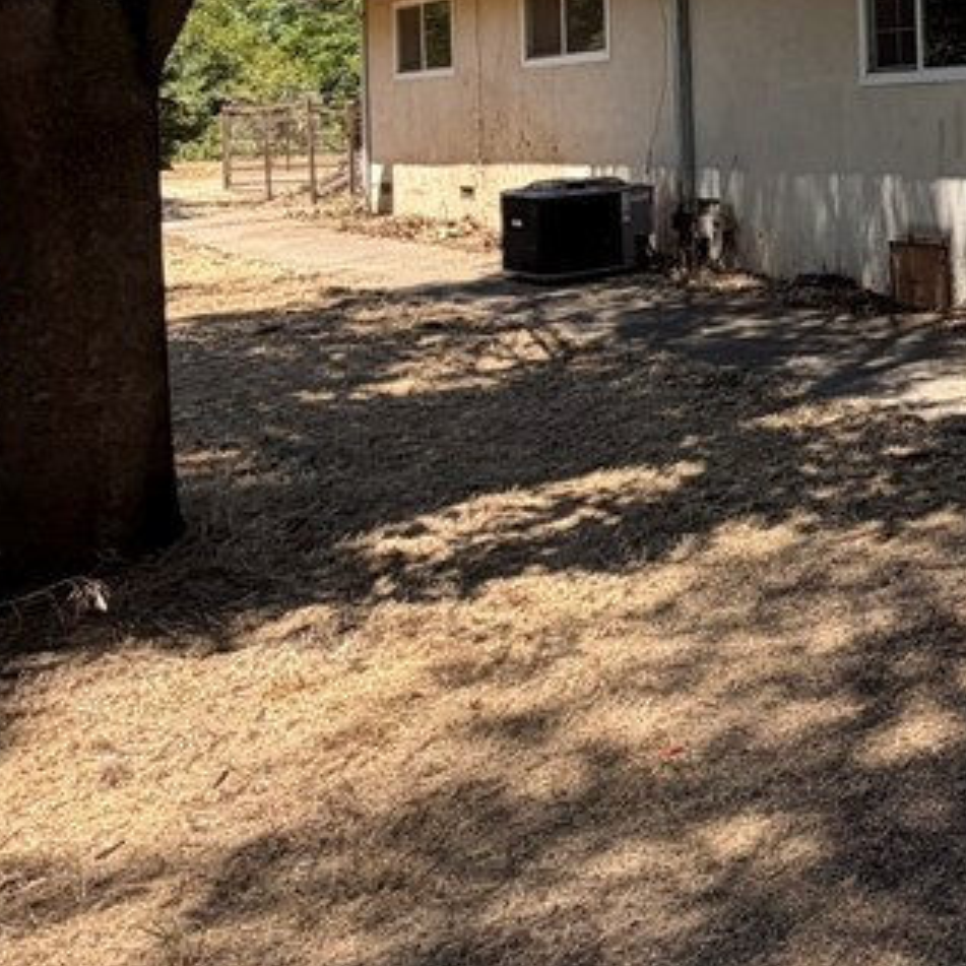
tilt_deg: +2.6
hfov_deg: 34.1
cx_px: 1146
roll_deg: +3.2
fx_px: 1263
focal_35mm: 40
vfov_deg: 38.3
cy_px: 58
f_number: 2.2
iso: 40
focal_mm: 2.22
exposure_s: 1/506
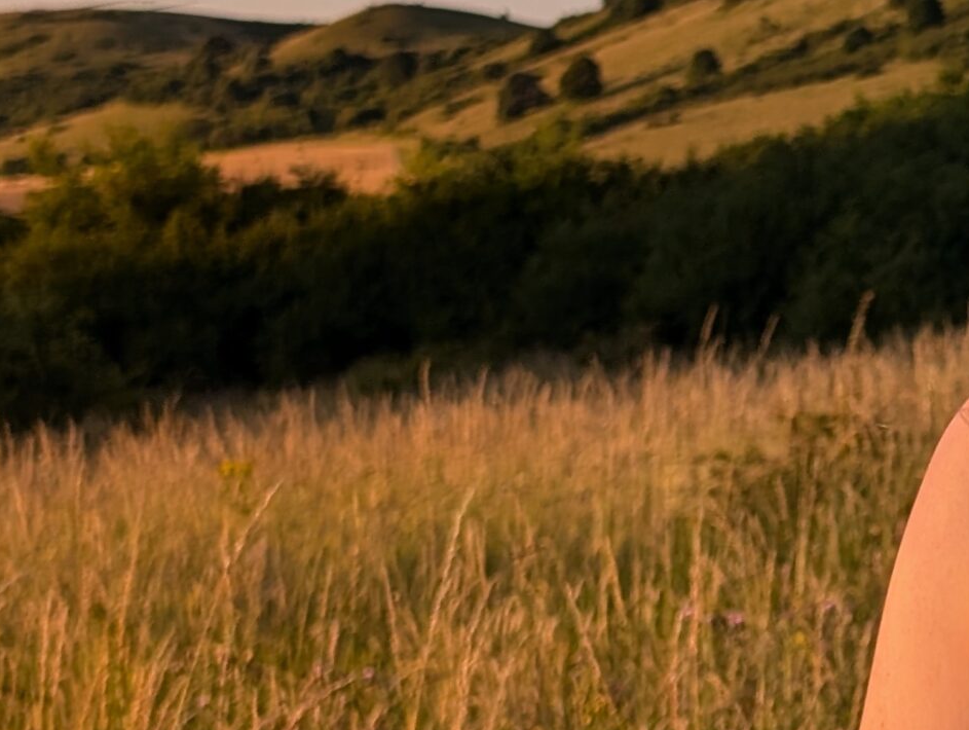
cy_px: 349
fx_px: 3728
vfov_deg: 11.2
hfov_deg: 14.2
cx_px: 1278
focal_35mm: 133
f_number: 1.68
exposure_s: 1/464
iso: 20
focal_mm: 6.9
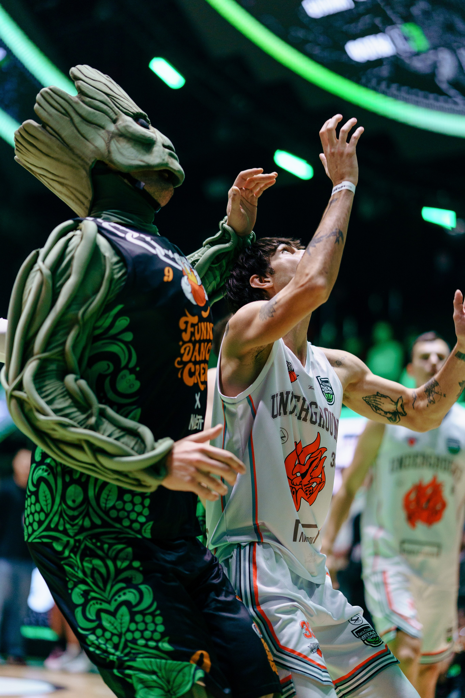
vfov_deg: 23.9
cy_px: 349
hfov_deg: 16.1
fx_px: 1647
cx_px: 232
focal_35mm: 85
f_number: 1.4
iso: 1000
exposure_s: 1/1250
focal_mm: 85
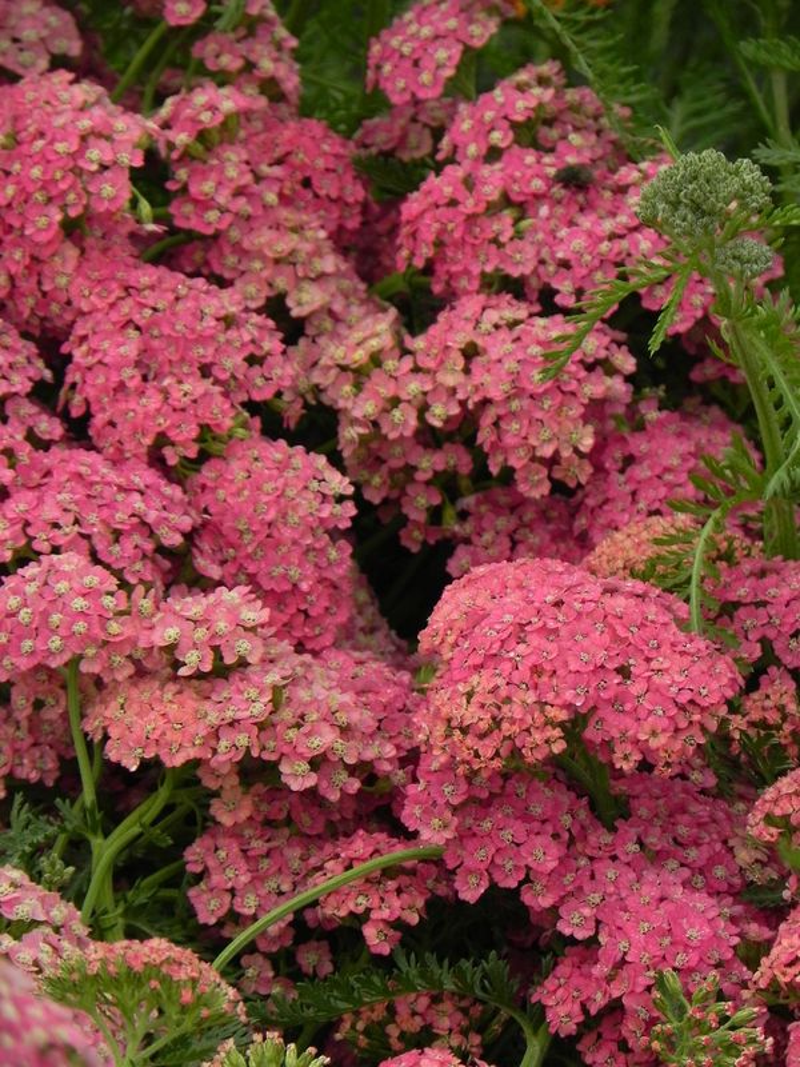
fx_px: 8967
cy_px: 534
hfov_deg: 5.1
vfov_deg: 6.8
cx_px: 400
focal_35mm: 291
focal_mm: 51.8
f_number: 5
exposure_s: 1/320
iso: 160
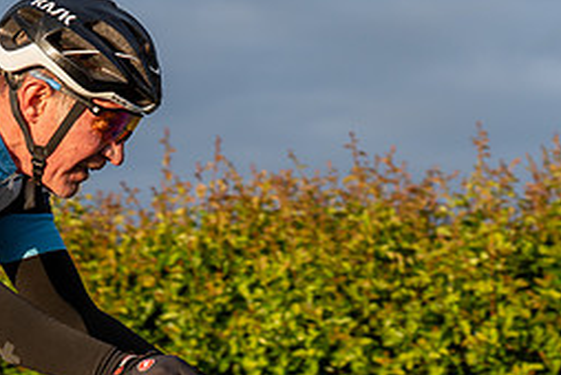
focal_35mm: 269
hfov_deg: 7.6
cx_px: 91
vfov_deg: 5.1
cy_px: 321
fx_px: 4197
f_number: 4
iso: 250
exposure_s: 1/1000
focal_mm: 70
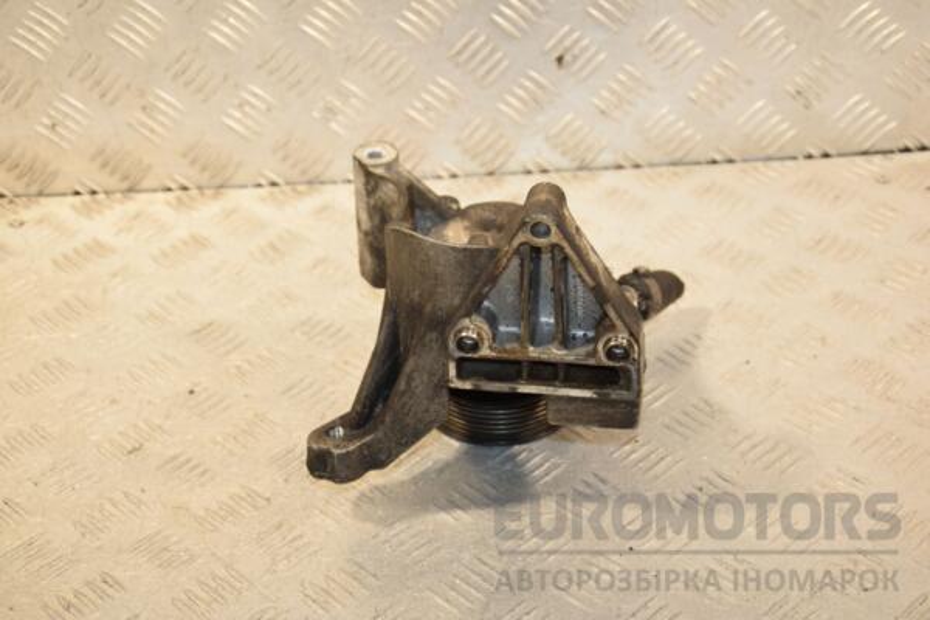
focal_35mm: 68
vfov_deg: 20.2
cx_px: 465
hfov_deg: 29.9
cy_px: 310
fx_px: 1744
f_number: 5.6
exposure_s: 1/200
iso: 800
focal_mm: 45
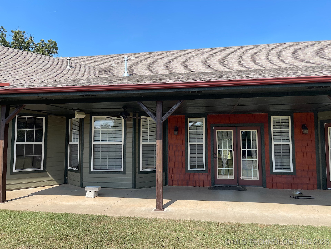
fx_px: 239
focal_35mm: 25
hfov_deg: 69.4
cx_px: 166
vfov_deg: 54.9
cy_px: 124
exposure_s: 1/2165
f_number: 1.6
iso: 32
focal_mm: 5.1
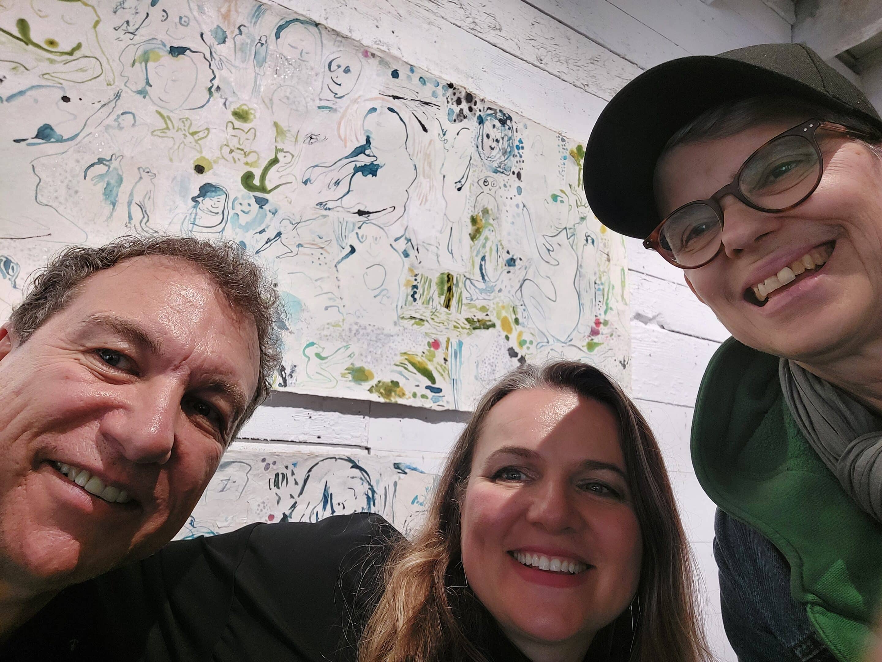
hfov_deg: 69.4
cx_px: 441
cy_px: 331
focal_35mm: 25
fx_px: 637
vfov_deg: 54.9
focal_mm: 3.72
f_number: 2.2
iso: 125
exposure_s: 1/60
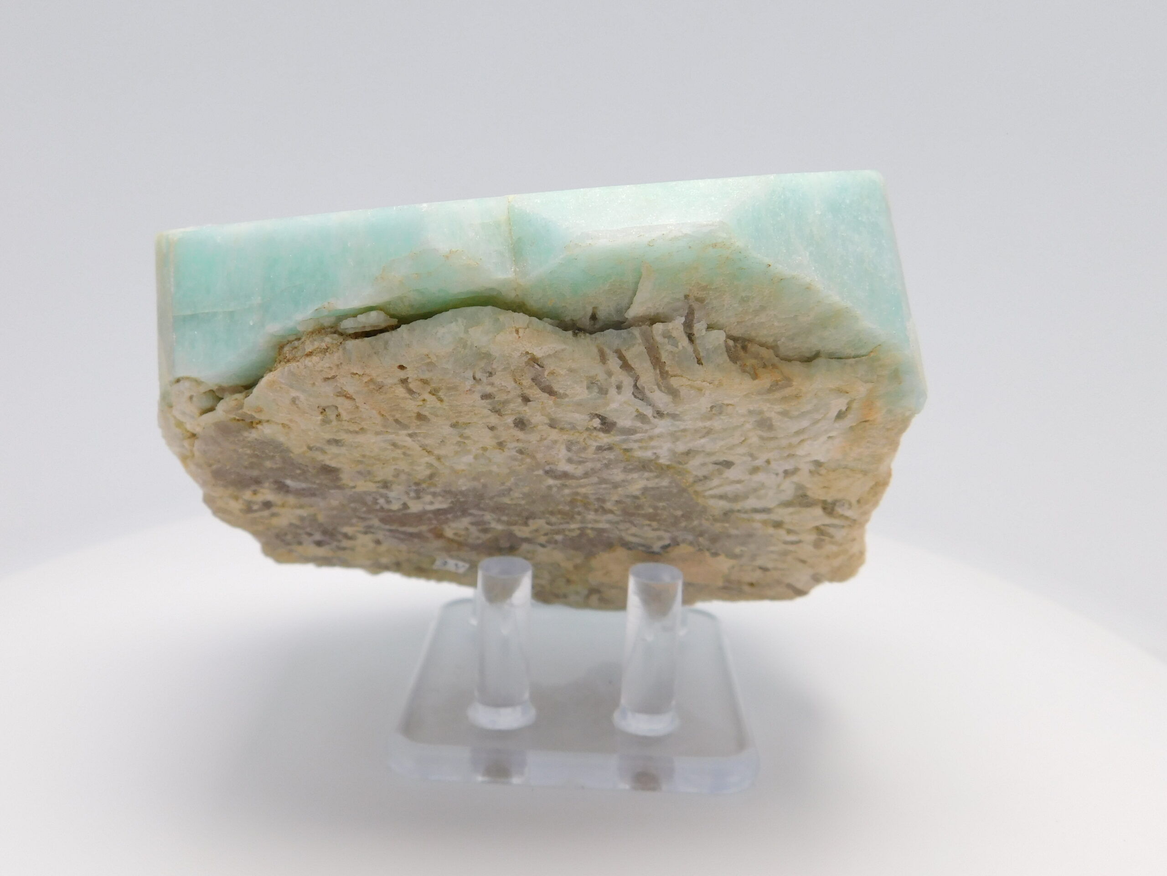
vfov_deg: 46.8
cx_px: 584
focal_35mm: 30
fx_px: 1011
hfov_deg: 60.0
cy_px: 438
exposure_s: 1/250
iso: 125
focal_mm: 5.3
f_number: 3.2
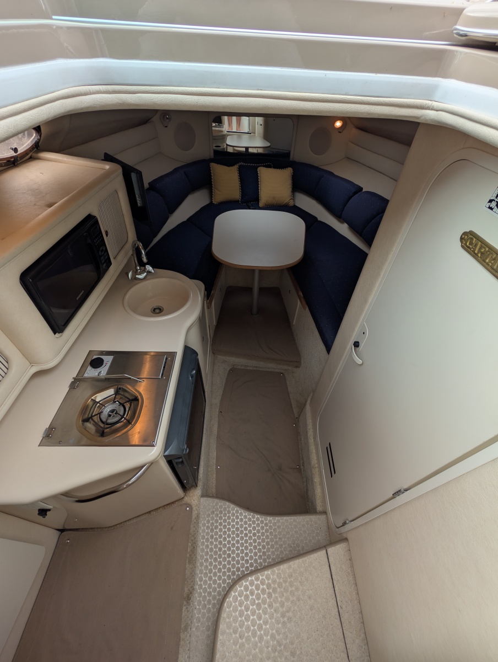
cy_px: 331
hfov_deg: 94.7
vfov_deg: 110.4
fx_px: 230
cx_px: 249
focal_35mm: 12
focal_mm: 2.02
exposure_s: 1/538
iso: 40
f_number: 1.7
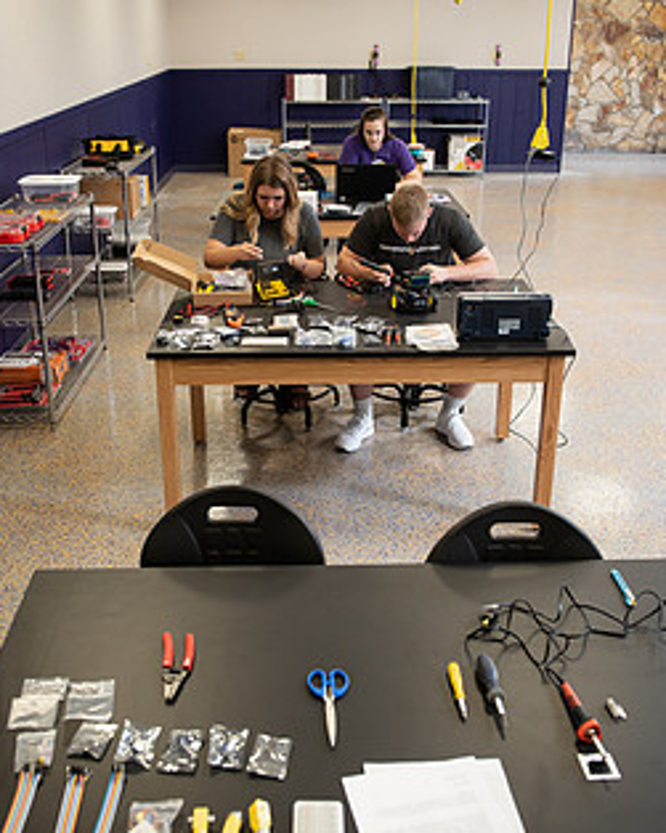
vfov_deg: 46.8
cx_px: 300
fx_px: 961
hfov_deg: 38.2
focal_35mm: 39
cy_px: 382
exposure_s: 1/125
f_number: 4.5
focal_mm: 29
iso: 800
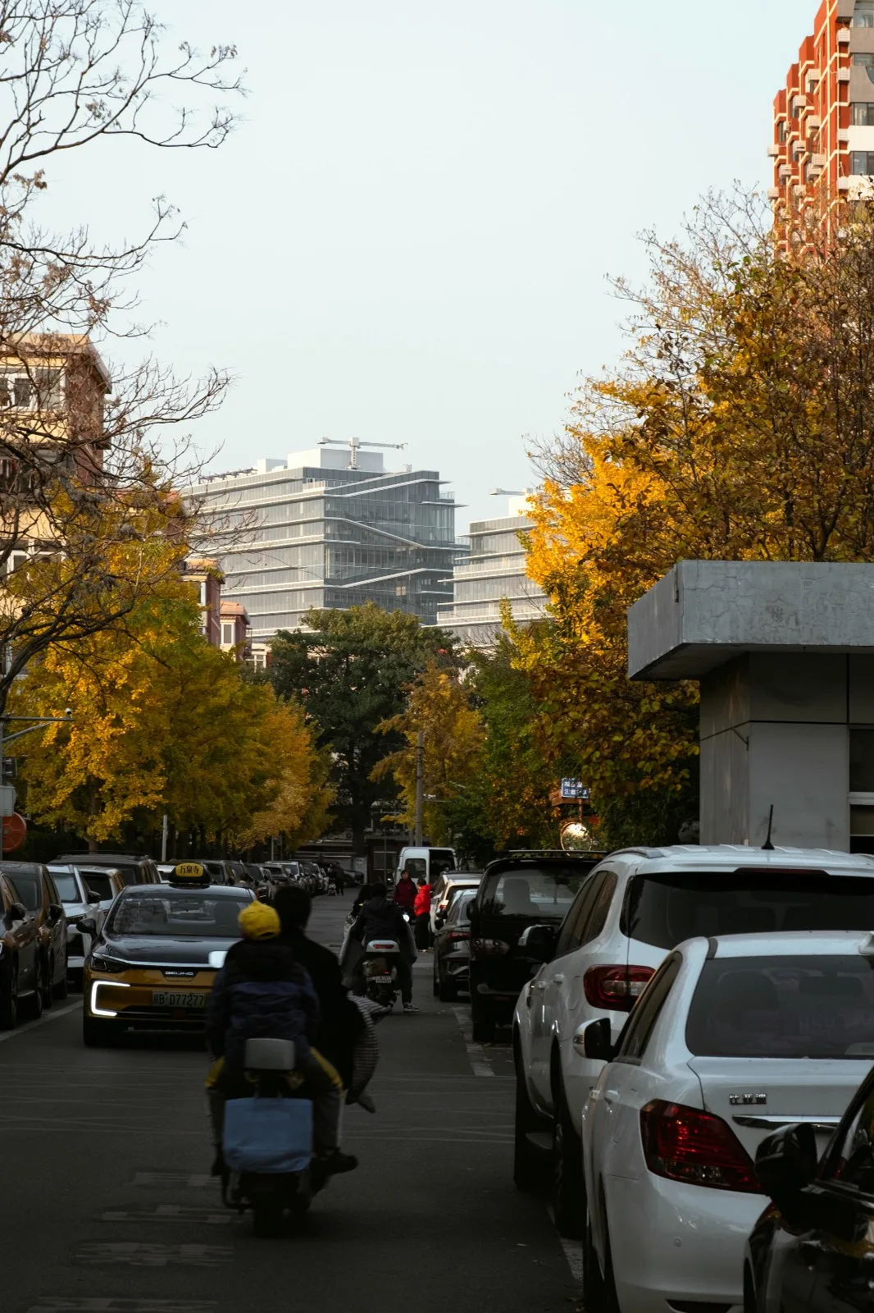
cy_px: 656
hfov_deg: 16.4
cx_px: 437
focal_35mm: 83
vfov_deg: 24.5
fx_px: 3024
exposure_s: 1/30
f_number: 9
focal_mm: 55
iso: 80
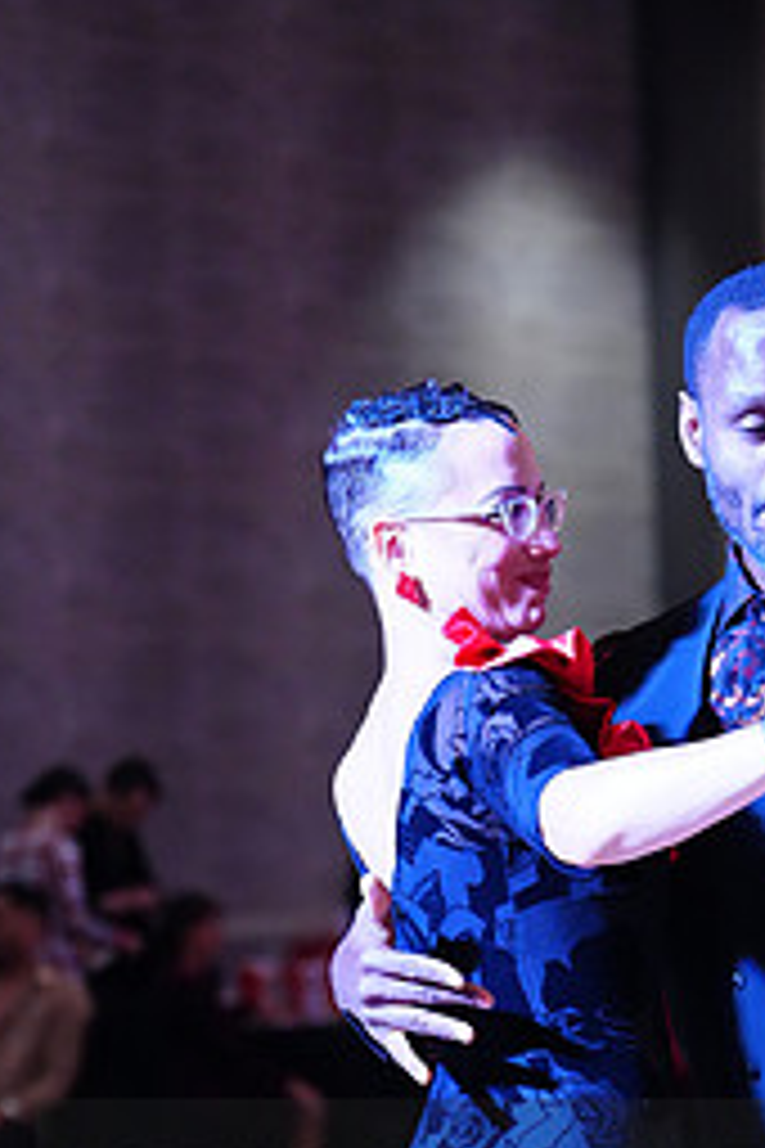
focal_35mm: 159
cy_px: 1252
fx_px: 5068
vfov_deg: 12.7
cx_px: 659
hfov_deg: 8.6
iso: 5000
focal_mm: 70
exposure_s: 1/400
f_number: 2.8
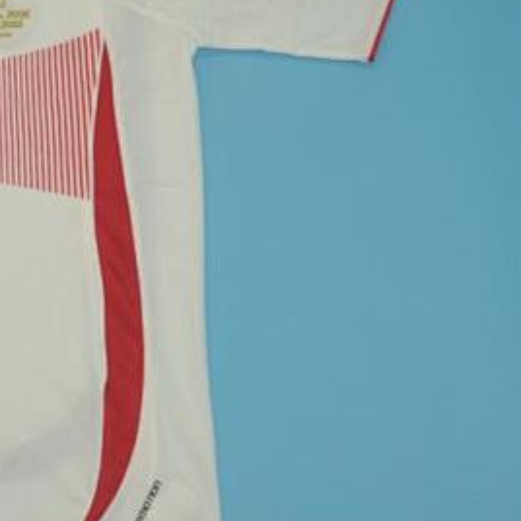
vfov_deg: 22.7
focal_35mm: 76
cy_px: 213
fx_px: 1294
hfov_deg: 20.9
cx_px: -136
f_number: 7.1
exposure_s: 1/100
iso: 200
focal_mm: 20
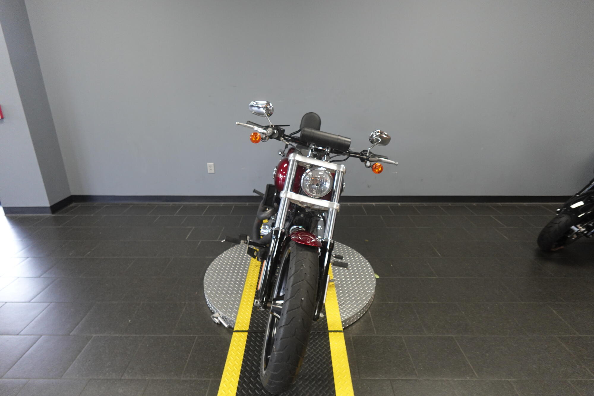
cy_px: 198
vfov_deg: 61.9
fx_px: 330
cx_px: 297
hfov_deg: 84.0
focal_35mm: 20
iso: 640
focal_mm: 7.6
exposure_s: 1/80
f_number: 2
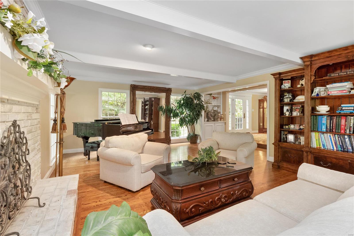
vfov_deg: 73.7
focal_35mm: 16
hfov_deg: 96.7
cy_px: 118
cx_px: 177
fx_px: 157
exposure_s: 1/1.67
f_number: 8
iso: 1600
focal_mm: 8
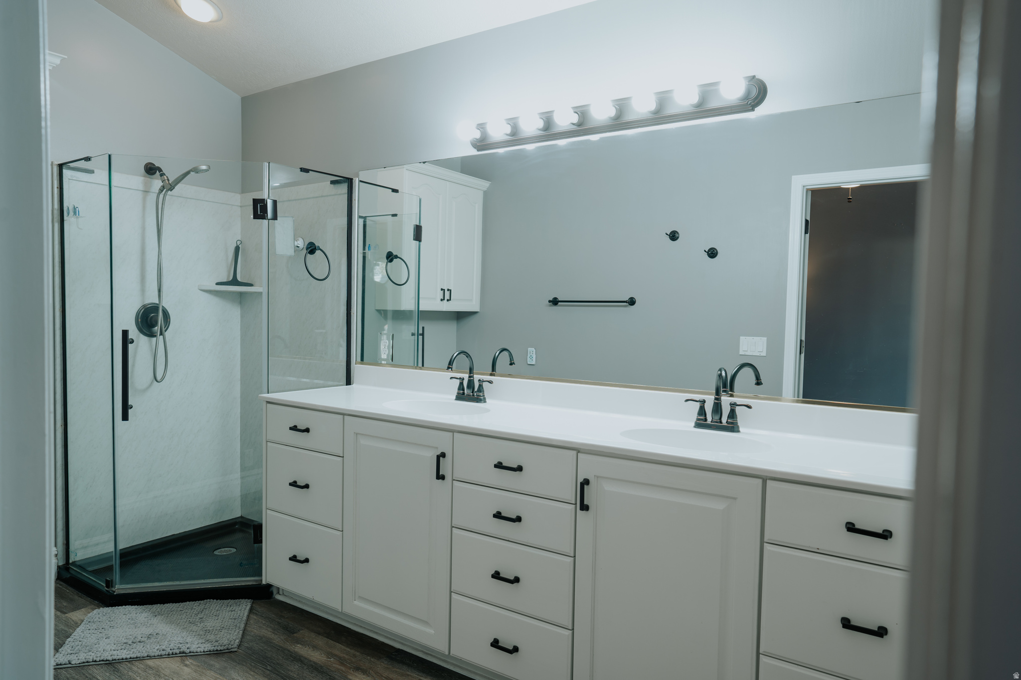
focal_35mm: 24
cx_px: 510
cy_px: 340
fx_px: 681
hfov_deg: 73.7
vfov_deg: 53.1
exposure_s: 1/10
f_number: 5.6
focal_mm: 24
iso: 80
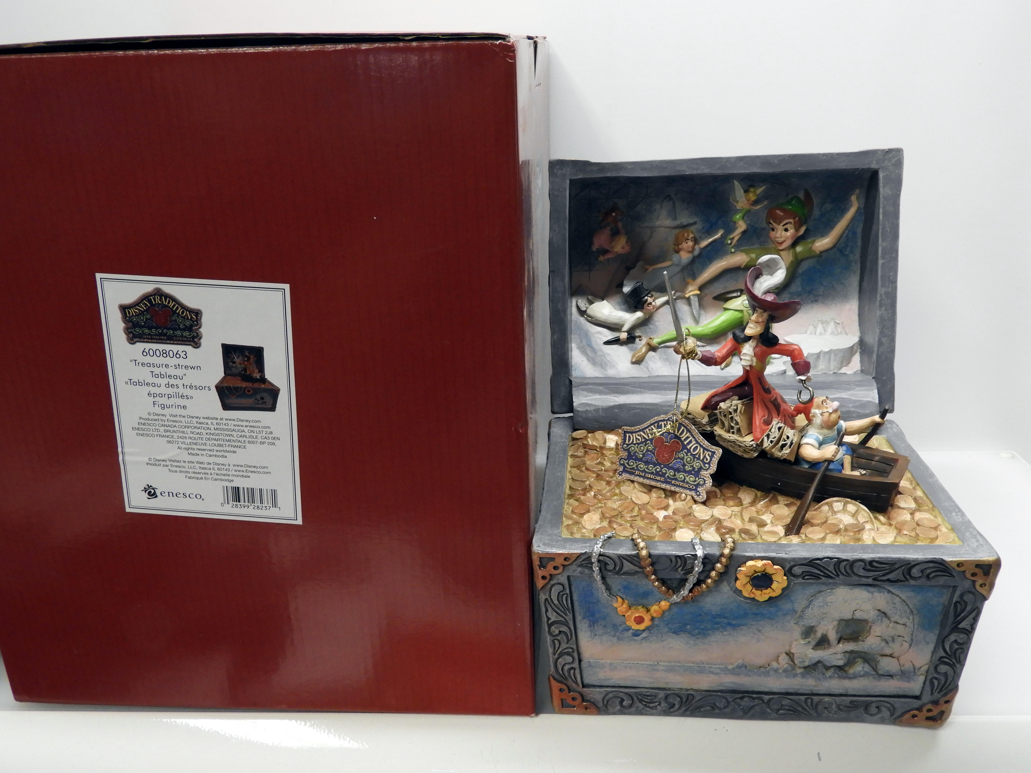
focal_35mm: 30
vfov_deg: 46.8
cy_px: 386
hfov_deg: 60.0
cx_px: 516
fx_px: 894
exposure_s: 1/30
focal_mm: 5.4
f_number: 3.5
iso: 360
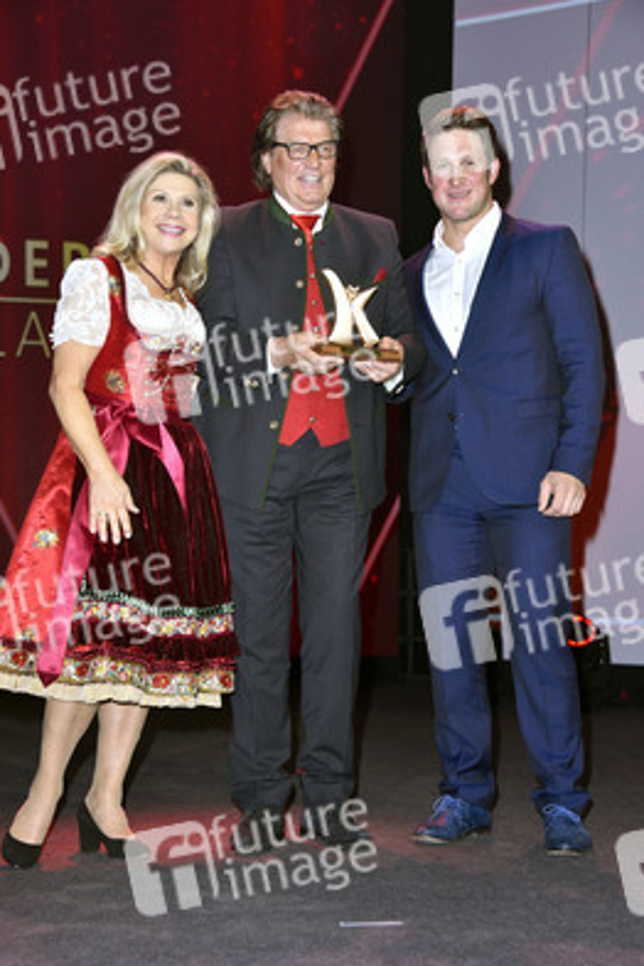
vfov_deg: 31.9
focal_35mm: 63
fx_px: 1690
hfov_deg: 21.6
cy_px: 489
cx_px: 322
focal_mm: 62
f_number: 5.6
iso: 800
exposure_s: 1/100
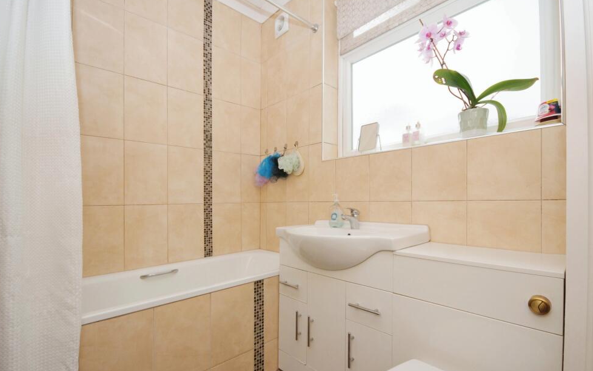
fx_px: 259
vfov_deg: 71.2
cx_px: 302
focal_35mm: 16
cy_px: 198
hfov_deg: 97.8
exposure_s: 1/60
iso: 500
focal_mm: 10
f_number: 6.3
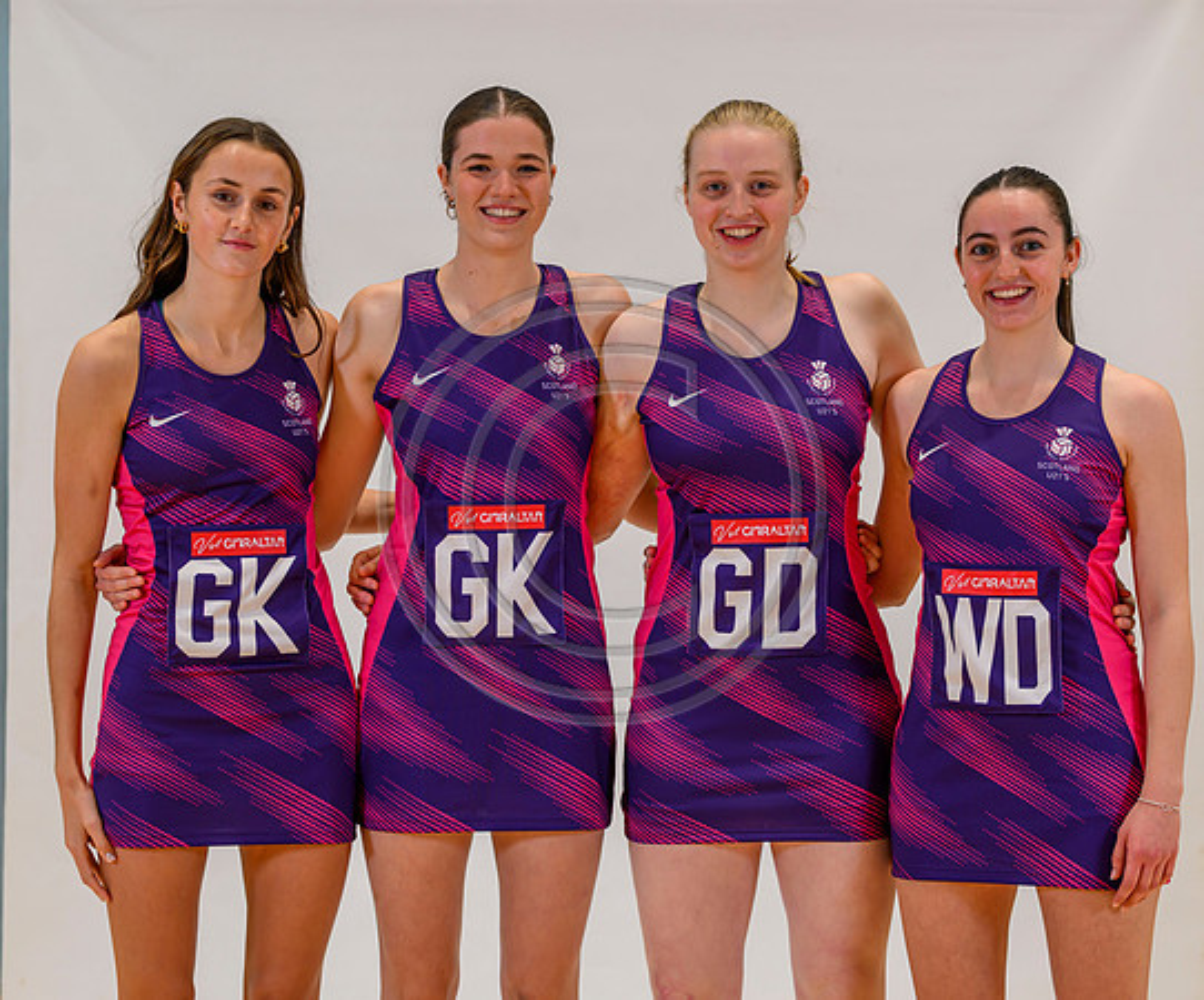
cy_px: 467
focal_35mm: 103
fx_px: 3713
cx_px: 659
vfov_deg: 15.3
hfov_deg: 18.4
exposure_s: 1/160
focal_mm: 78
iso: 500
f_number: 3.5
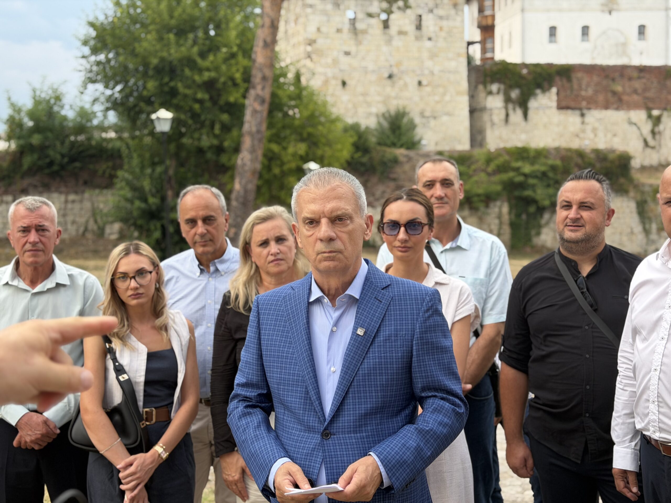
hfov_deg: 39.7
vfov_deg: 30.3
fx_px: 930
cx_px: 336
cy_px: 252
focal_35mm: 48
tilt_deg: -4.5
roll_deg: +2.7
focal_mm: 6.76
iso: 64
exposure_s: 1/345
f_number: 1.78
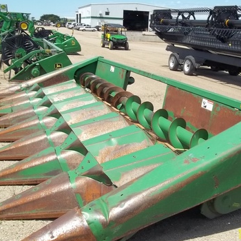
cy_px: 127
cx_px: 134
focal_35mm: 44
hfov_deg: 38.3
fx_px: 347
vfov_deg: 38.3
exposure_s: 1/125
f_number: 8.8
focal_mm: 5.7
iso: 64
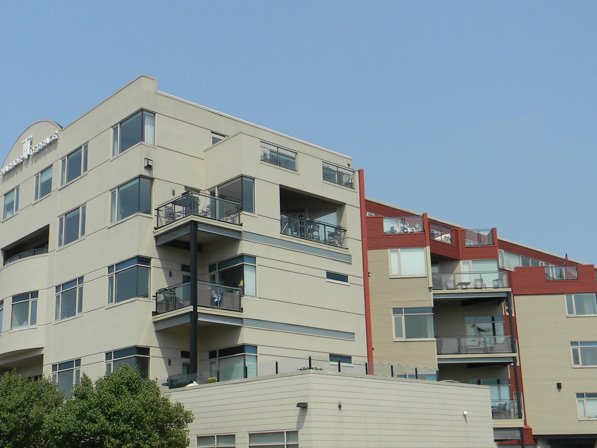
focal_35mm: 46
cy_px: 274
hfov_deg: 41.1
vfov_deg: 31.4
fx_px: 793
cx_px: 247
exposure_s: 1/349
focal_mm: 5
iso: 80
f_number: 7
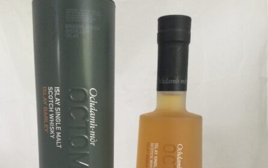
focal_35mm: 47
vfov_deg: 26.0
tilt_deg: -12.6
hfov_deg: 42.6
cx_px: 125
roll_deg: +0.4
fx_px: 343
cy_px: 170
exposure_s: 1/33
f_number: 2.4
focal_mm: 3.3
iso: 80
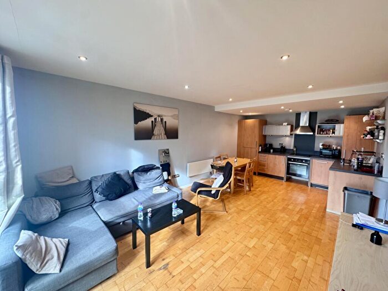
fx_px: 157
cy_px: 146
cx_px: 194
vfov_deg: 85.7
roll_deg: +0.3
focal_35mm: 14
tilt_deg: -4.9
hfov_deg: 102.1
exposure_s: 1/100
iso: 200
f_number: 2.2
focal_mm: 2.22
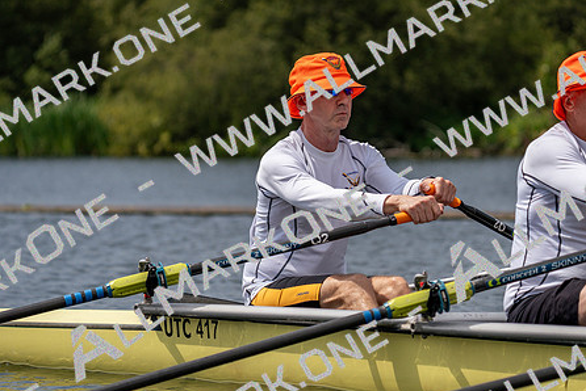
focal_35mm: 260
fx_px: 4235
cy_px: 179
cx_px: 338
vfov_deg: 5.3
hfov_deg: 7.9
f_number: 5.6
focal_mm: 200
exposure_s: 1/1600
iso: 160
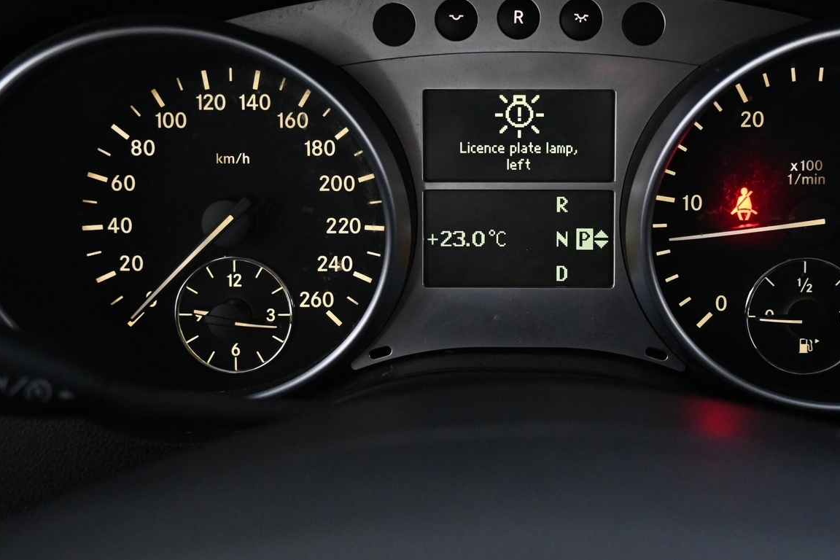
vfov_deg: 29.5
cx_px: 505
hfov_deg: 43.1
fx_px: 1058
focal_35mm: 45
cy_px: 206
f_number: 4
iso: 4000
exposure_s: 1/30
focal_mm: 21.5
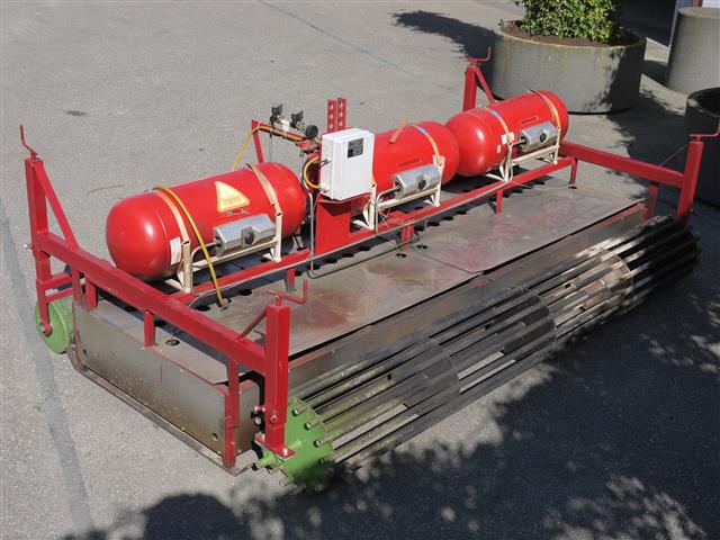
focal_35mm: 50
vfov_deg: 29.1
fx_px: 1040
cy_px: 270
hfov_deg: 38.2
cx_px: 360
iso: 100
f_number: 9
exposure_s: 1/320
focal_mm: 25
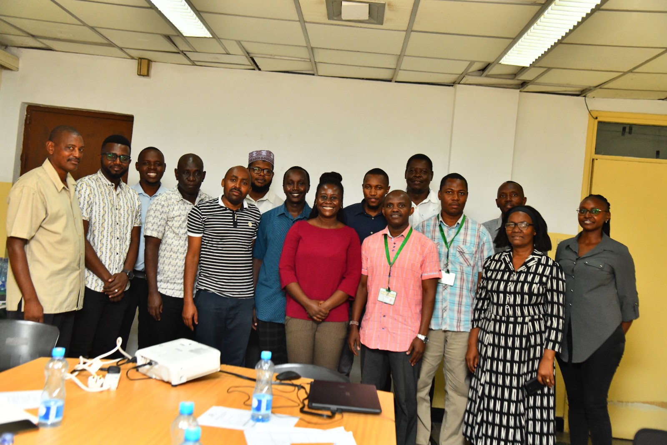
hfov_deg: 50.7
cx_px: 334
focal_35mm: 38
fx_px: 704
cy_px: 222
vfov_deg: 35.0
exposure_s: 1/160
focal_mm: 38
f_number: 4.5
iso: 1000
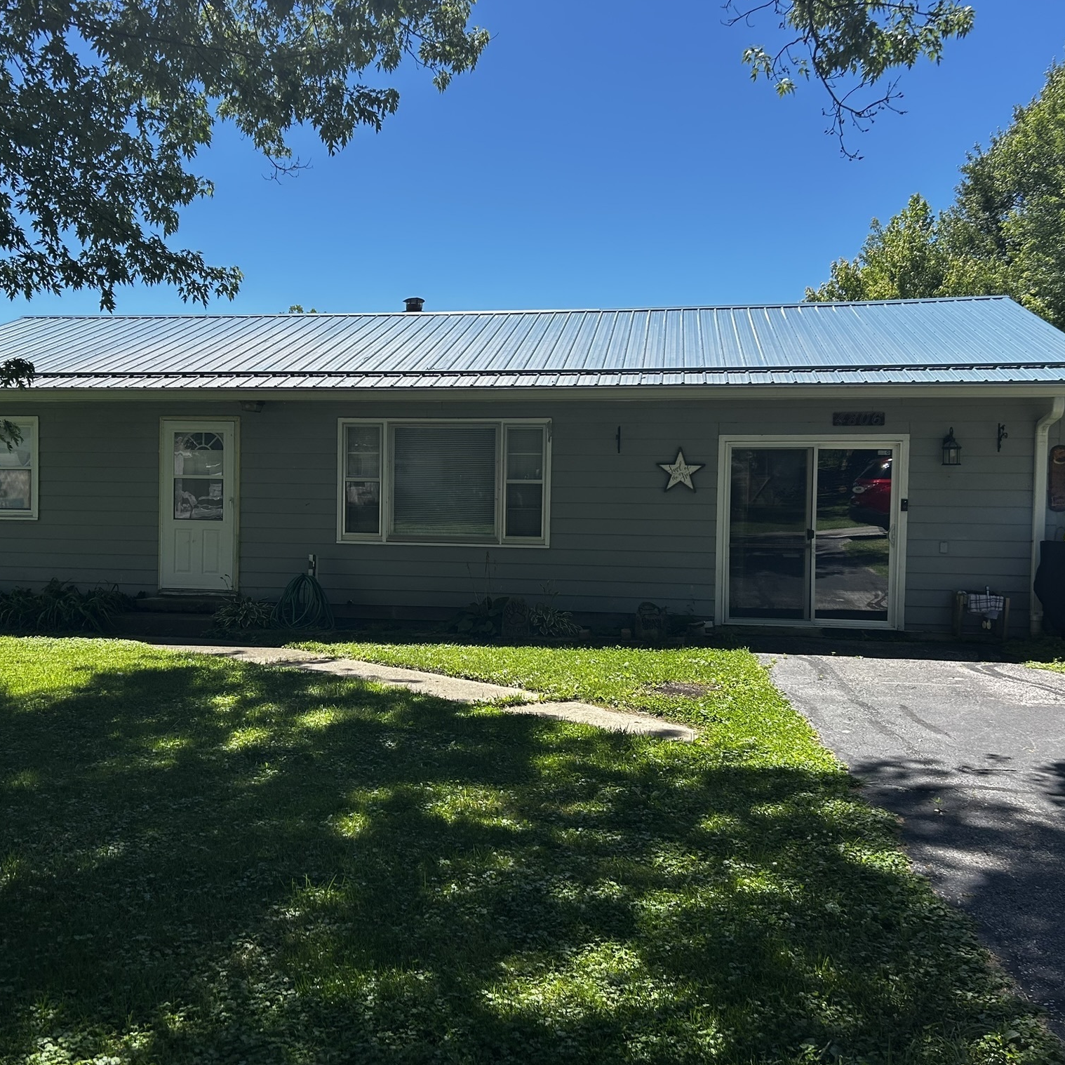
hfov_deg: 52.4
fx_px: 1079
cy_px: 528
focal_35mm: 31
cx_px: 473
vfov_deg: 52.5
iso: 50
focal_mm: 5.7
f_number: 1.5
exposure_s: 1/2632
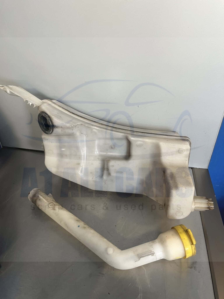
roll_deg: +1.5
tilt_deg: -35.8
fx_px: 224
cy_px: 150
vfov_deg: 67.3
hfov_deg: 53.1
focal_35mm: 26
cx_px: 112
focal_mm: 5.1
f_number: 1.6
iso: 100
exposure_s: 1/50
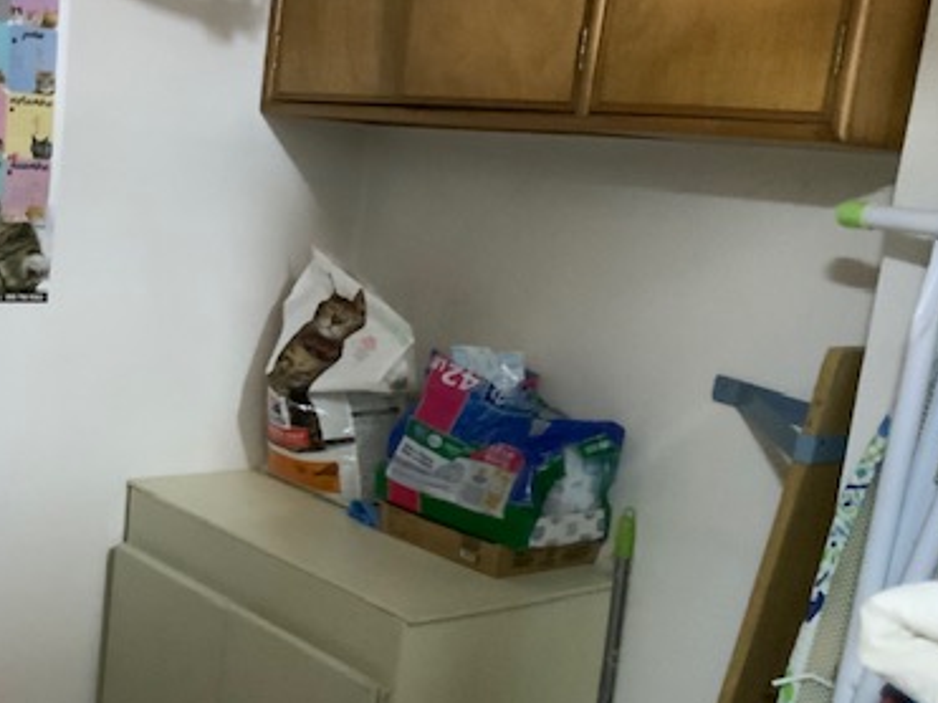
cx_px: 187
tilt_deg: -9.8
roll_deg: -5.8
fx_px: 1354
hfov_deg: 36.9
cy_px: 394
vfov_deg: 29.1
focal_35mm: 50
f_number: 1.8
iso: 500
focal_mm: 3
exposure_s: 1/30
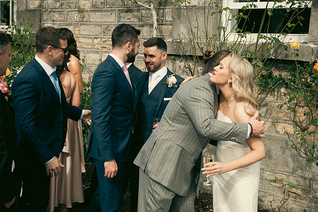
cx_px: 159
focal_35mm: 50
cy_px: 106
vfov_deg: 27.0
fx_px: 442
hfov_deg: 39.6
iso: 125
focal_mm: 50
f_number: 3.5
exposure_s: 1/1600
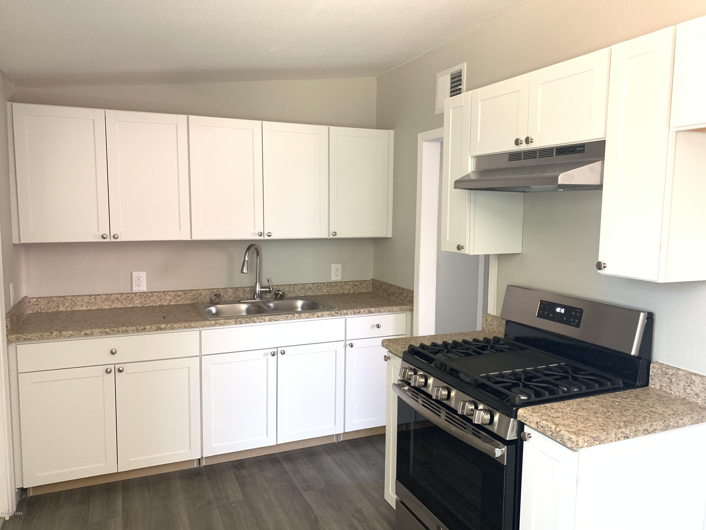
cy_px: 265
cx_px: 353
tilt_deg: -5.3
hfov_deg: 67.3
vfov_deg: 53.1
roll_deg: -1.2
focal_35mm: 26
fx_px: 530
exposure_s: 1/60
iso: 320
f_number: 1.8
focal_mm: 4.25
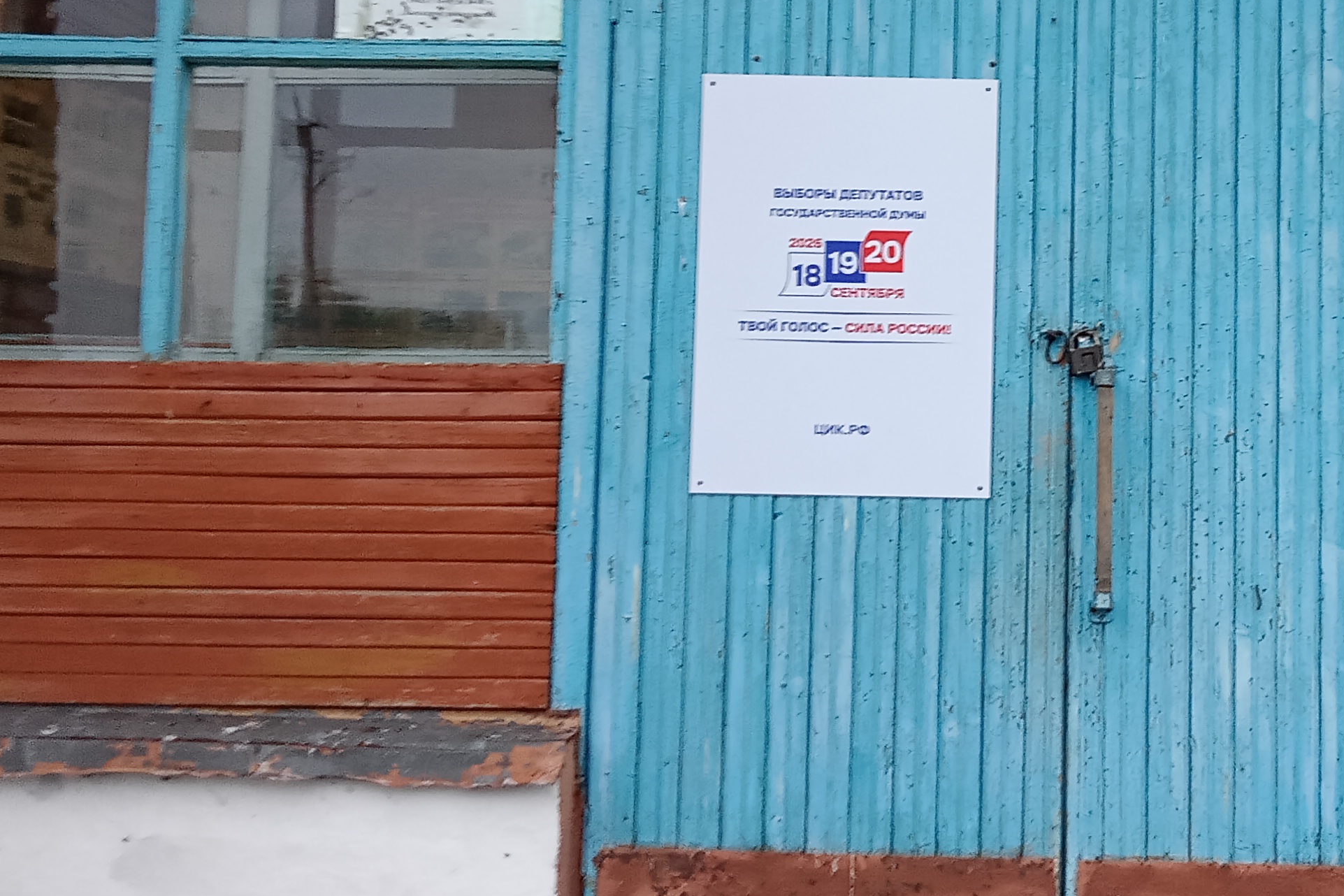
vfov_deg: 21.5
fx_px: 2352
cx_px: 962
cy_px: 366
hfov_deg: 31.5
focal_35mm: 63
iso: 279
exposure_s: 1/33.3
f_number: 2.2
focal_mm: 3.65
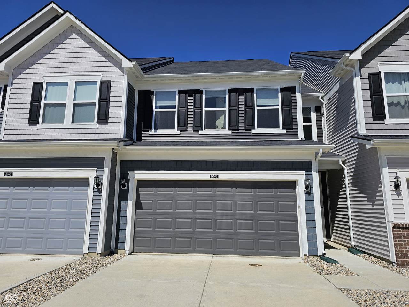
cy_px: 154
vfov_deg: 58.9
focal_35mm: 23
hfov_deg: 73.9
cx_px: 204
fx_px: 272
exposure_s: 1/2000
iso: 12
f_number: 1.7
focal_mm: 6.3
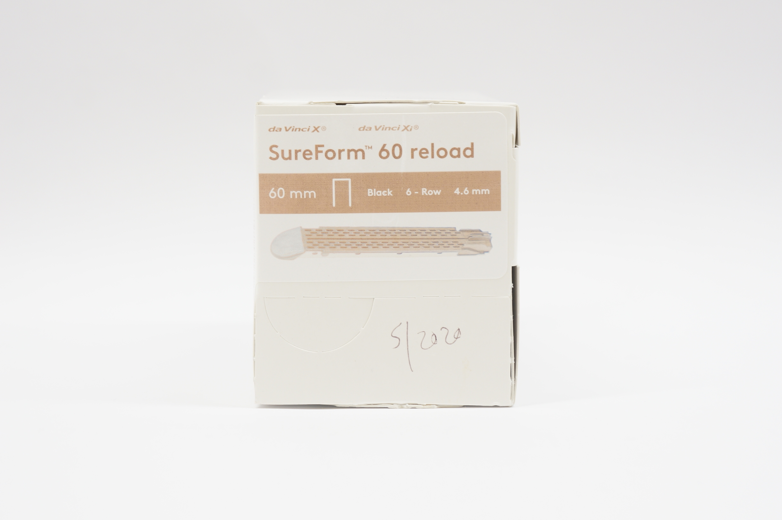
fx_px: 1790
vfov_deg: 16.5
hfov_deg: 24.6
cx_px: 391
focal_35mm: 82
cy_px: 260
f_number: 5.6
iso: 400
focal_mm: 55
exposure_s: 1/60
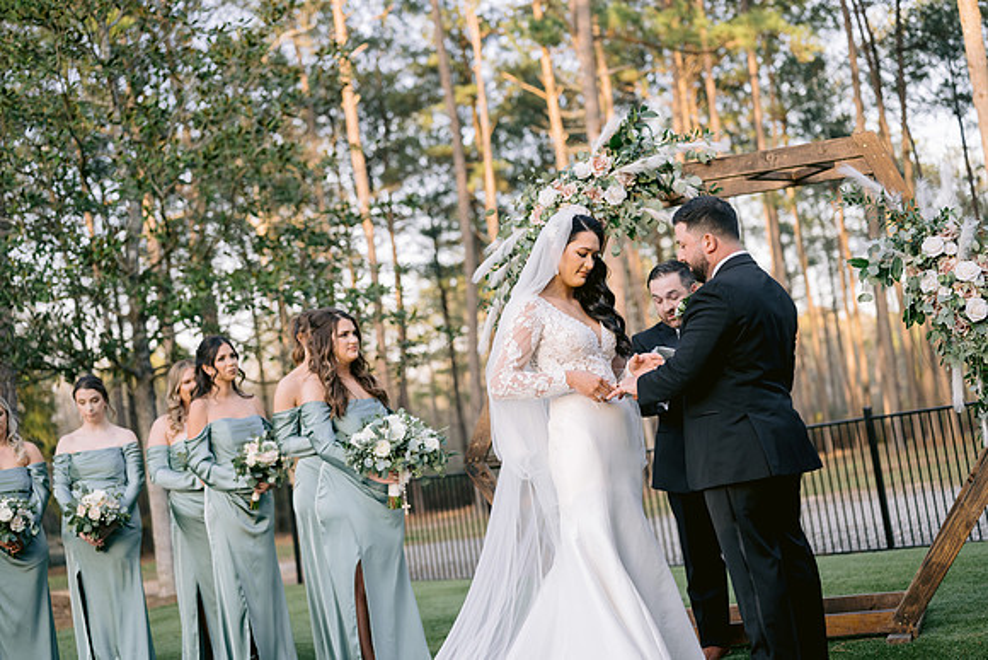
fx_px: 1372
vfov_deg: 27.0
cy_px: 330
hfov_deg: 39.6
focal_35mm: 50
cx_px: 494
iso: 400
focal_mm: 50
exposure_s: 1/800
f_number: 2.2
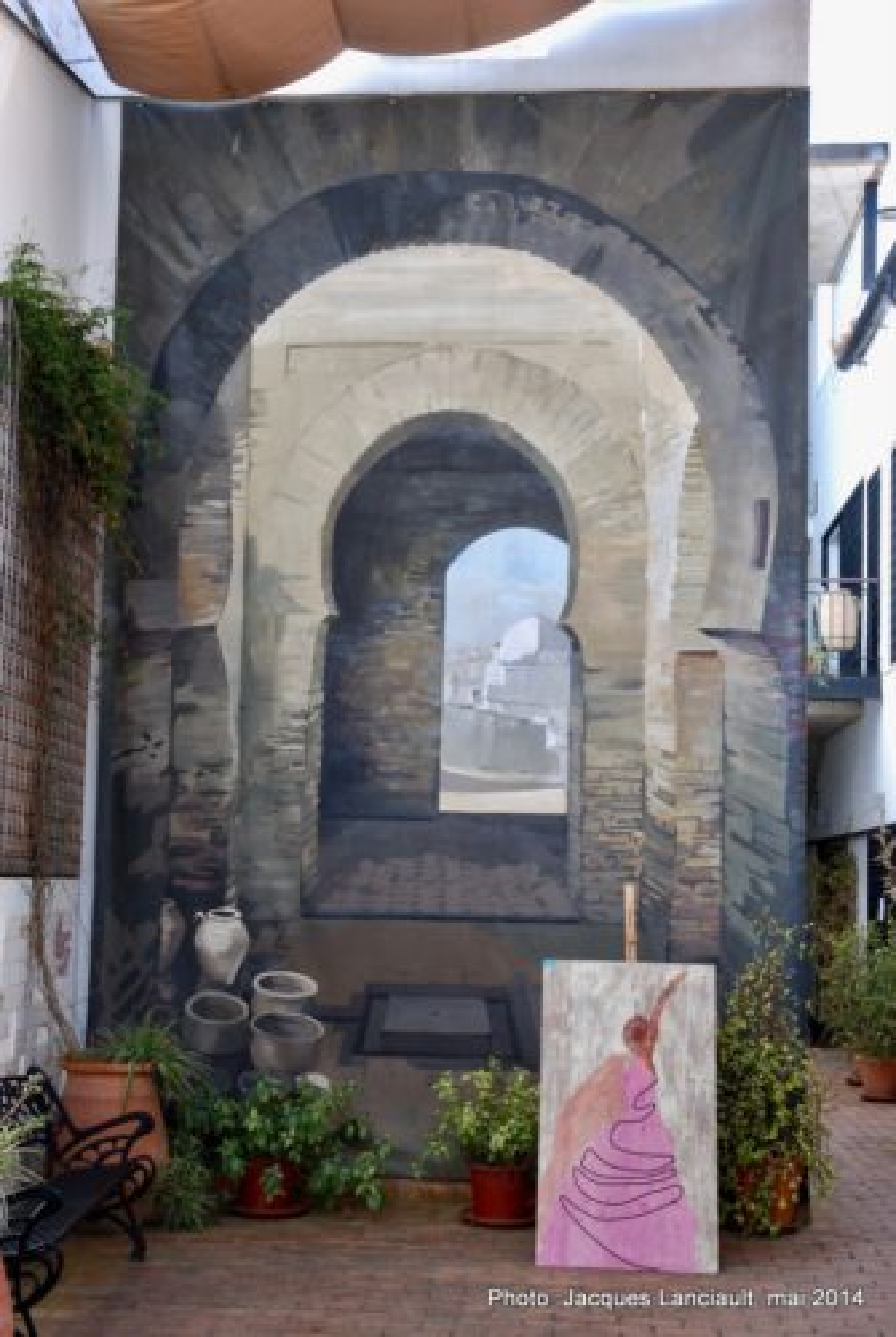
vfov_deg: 38.8
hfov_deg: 26.6
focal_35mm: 51
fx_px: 1897
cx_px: 448
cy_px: 668
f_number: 5.6
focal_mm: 34
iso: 200
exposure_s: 1/125
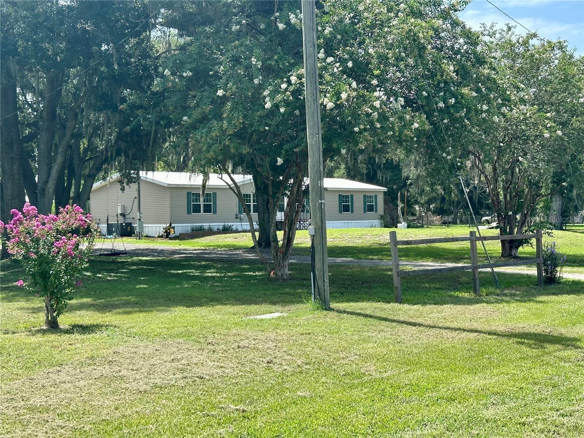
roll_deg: +0.4
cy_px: 219
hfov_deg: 39.7
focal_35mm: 48
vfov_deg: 30.3
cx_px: 292
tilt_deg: +0.2
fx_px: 810
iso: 64
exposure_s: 1/1695
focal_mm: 6.86
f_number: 1.78
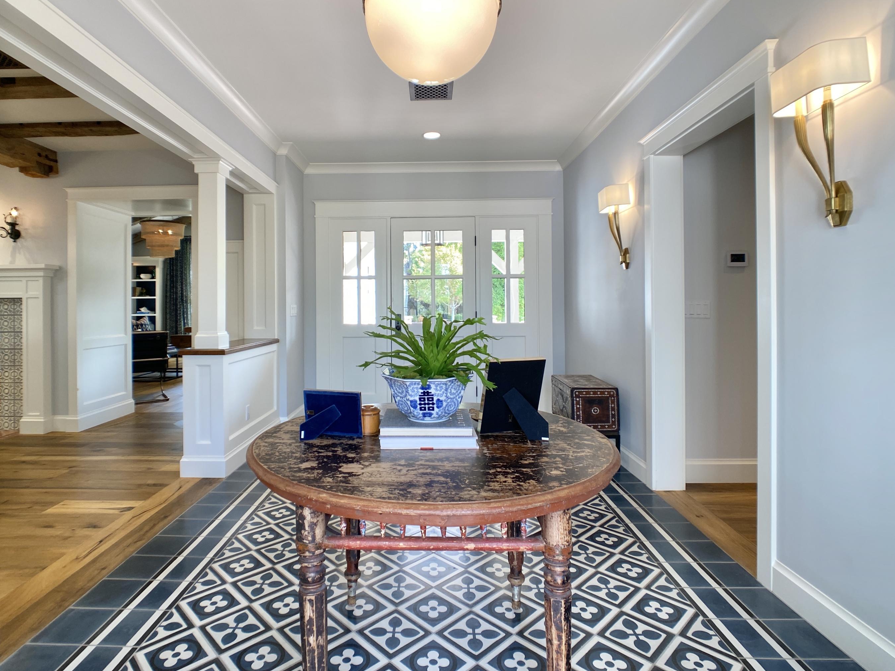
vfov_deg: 48.2
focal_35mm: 29
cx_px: 424
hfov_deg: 61.6
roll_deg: +0.6
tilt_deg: -0.3
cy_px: 302
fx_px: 750
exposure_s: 1/120
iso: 64
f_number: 1.8
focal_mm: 4.25
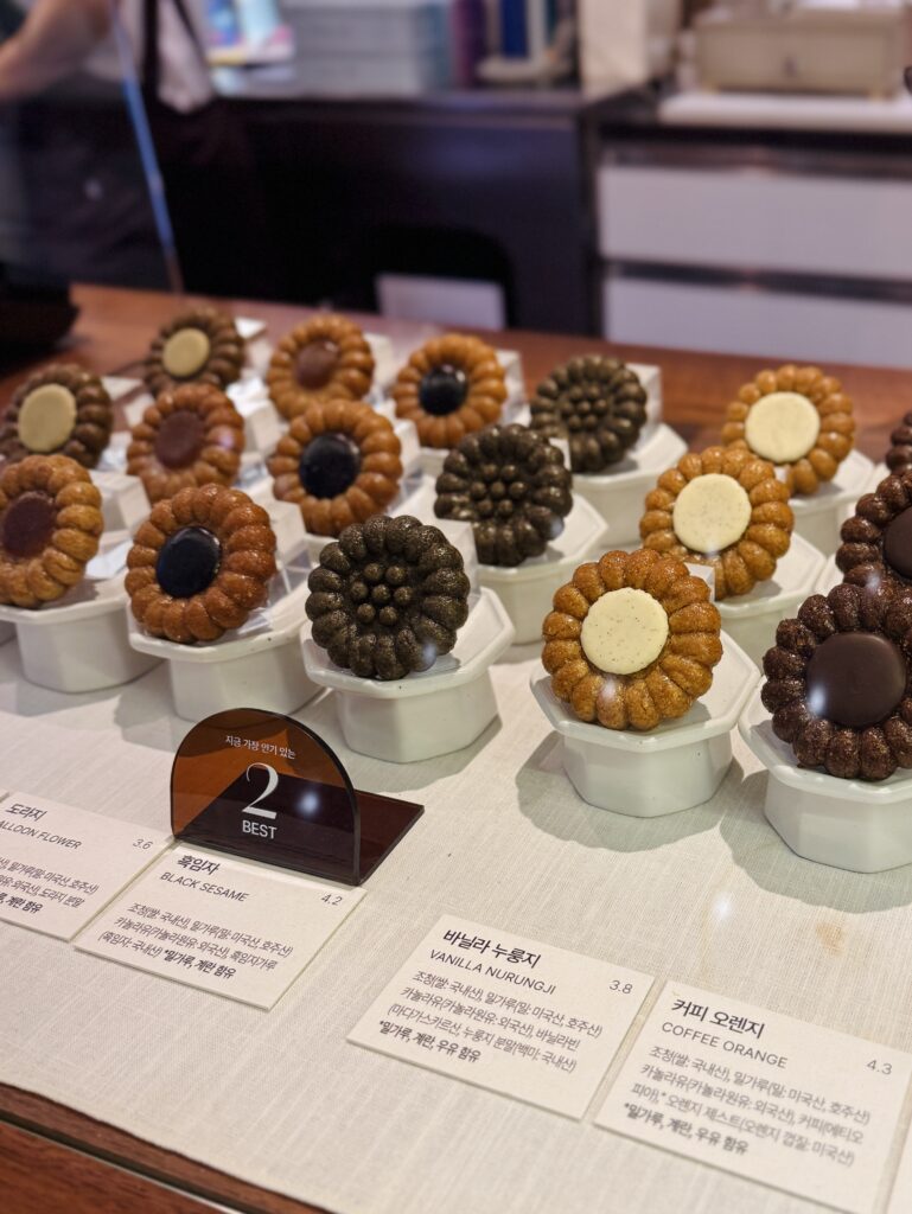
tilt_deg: -31.4
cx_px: 456
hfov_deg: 56.9
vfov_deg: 71.6
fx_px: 842
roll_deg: +1.5
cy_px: 607
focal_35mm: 24
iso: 200
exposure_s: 1/120
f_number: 1.78
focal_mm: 6.76
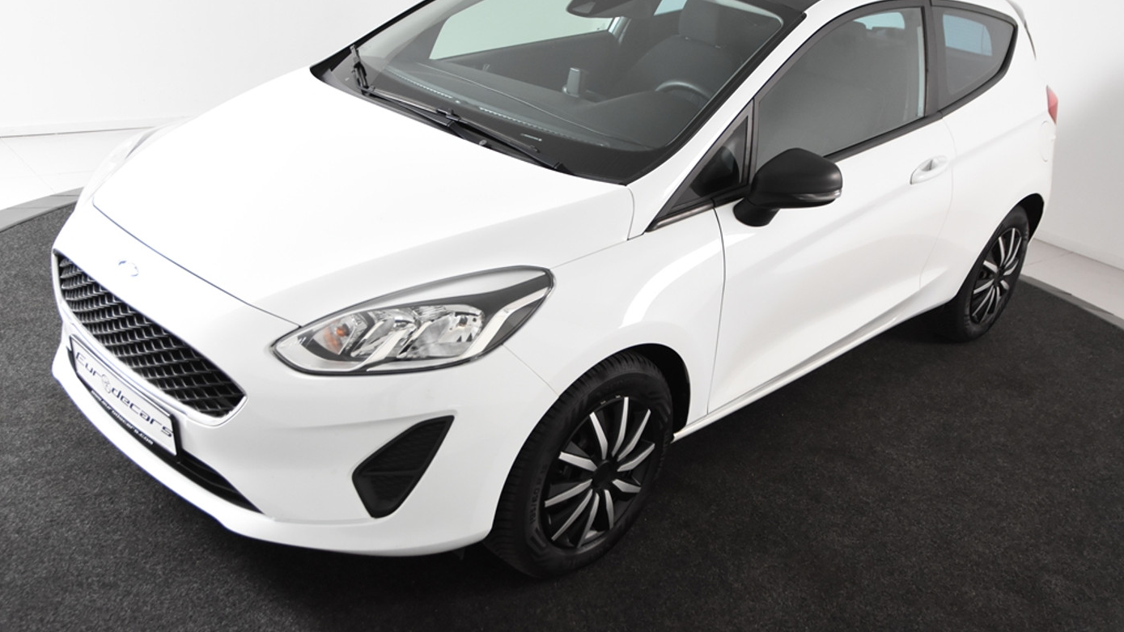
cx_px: 558
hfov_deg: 52.8
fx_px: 1132
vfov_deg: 31.2
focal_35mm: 38
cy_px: 278
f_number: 4
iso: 1600
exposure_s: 1/60
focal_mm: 24
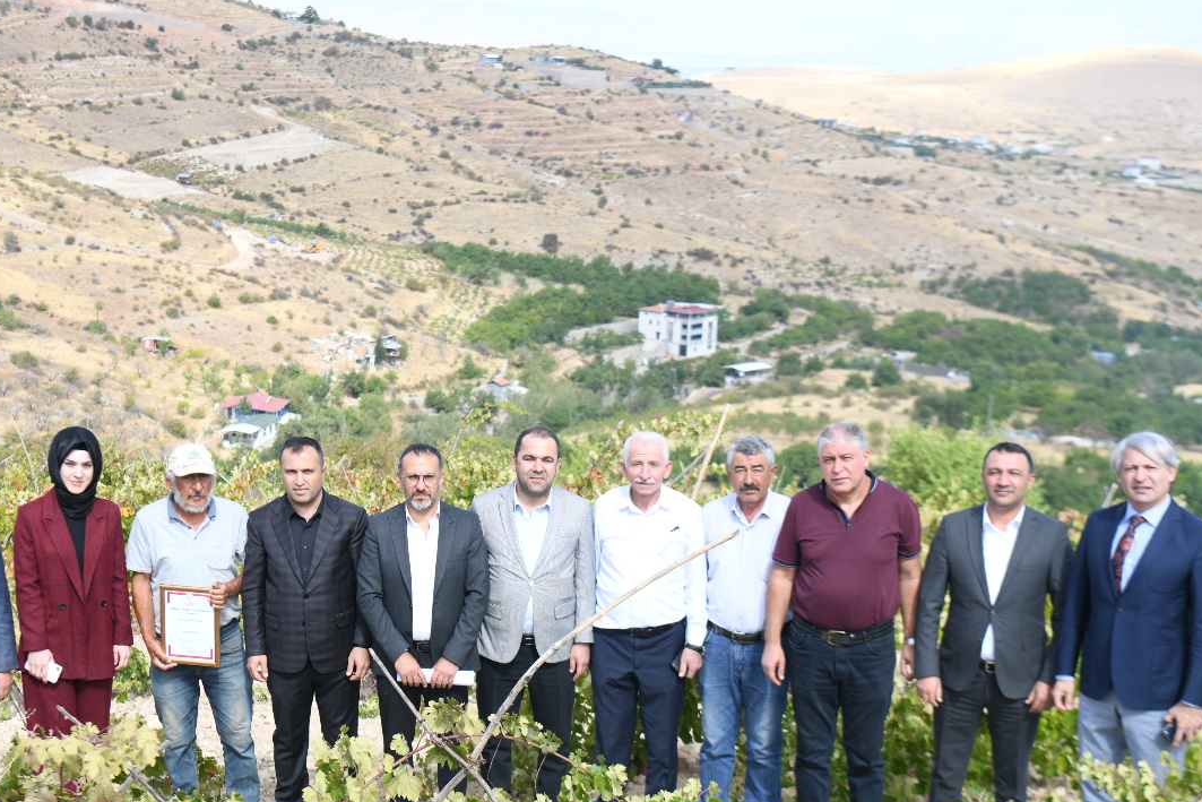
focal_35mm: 64
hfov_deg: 31.2
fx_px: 2137
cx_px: 431
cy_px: 554
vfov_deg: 21.1
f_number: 4
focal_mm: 42
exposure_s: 1/200
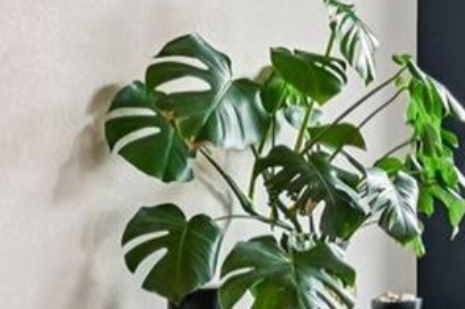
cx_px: 845
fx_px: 981
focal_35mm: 76
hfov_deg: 19.6
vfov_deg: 17.9
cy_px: 189
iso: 220
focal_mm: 14
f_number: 11
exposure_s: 1/15
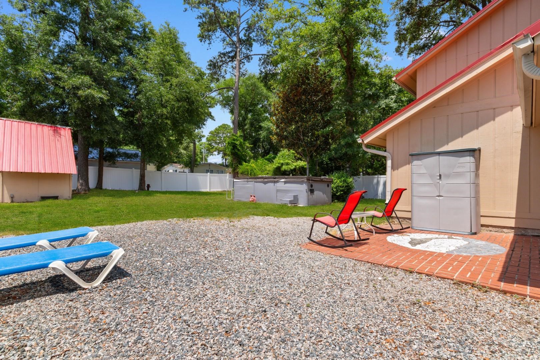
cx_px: 270
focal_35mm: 15
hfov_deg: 100.4
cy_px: 180
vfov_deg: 77.3
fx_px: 225
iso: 100
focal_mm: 10
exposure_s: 1/200
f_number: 7.1
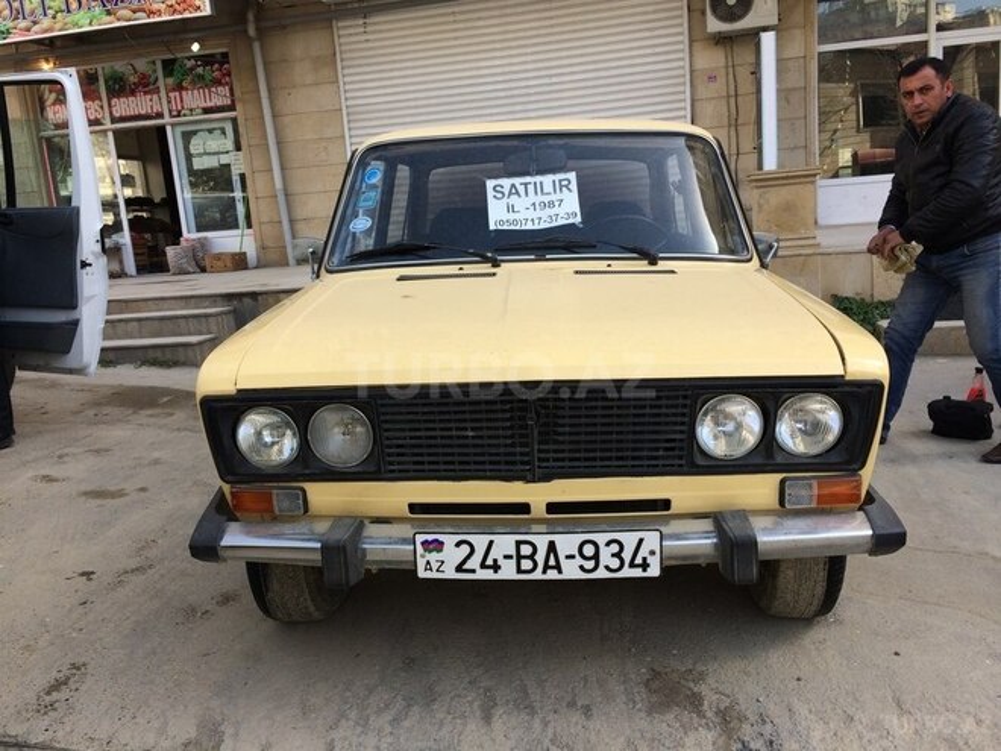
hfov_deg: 61.7
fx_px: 839
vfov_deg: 48.2
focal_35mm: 29
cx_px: 500
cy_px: 376
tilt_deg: -10.4
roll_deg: +5.1
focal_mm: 4.15
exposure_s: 1/562
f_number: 2.2
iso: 32
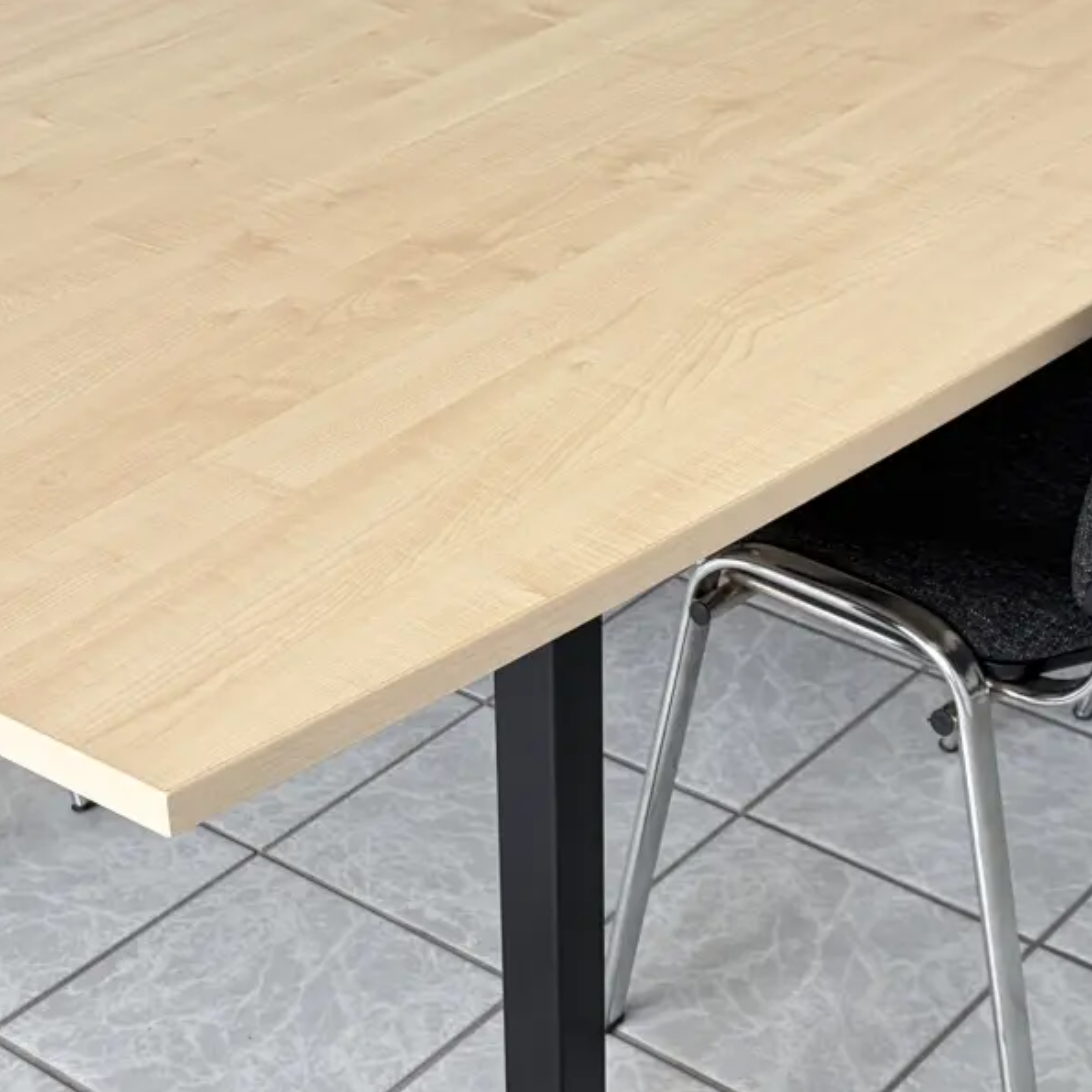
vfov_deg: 23.4
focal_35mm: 74
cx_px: 592
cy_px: 520
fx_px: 2641
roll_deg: +0.0
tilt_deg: -27.4
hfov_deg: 23.4
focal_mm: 5.96
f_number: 1.6
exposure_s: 1/122
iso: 50
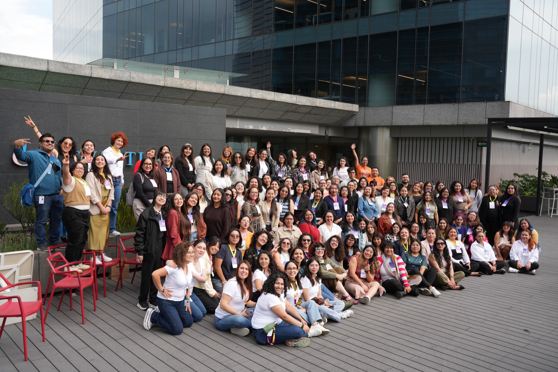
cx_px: 279
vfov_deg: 45.0
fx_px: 449
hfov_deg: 63.7
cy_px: 186
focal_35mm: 29
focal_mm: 29
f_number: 5.6
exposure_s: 1/100
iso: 100
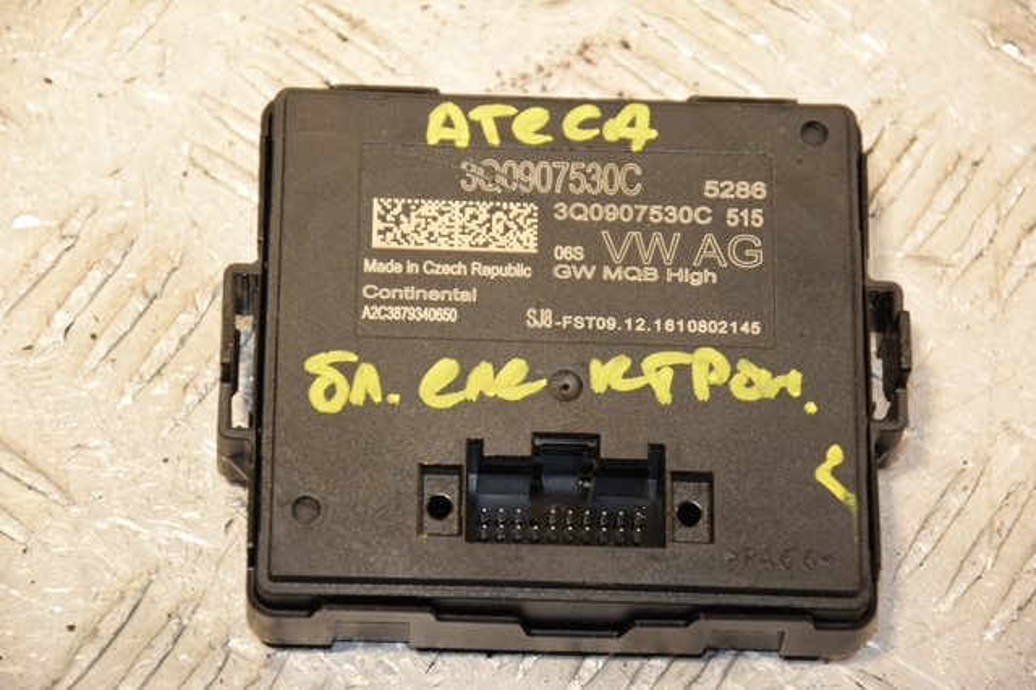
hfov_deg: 13.0
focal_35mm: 158
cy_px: 345
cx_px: 518
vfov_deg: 8.7
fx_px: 4530
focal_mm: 105
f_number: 5.6
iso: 800
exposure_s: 1/200
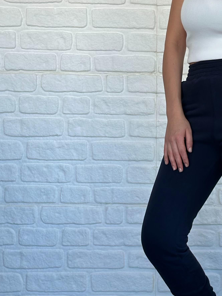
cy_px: 132
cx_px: 220
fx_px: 932
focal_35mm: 109
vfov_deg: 18.0
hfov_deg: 13.4
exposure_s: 1/419
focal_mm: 6.86
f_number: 1.78
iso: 80
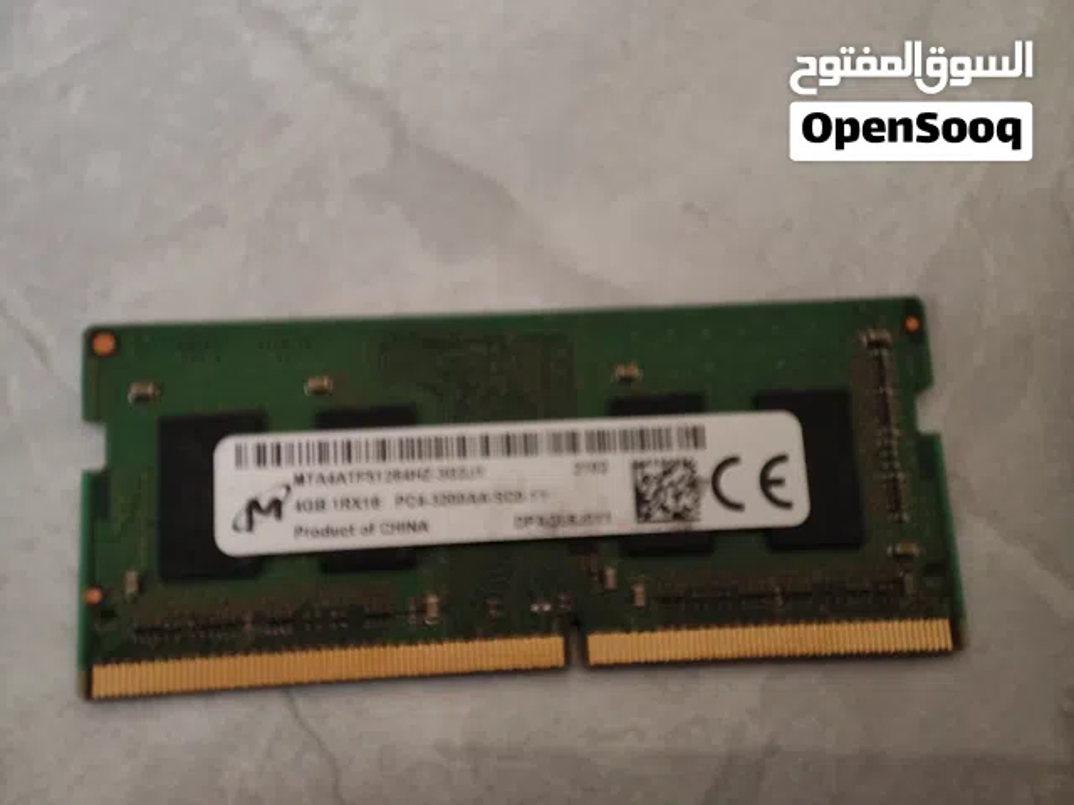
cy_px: 402
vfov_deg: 29.7
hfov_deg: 38.9
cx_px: 537
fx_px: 1520
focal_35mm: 49
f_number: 2.4
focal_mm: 4.1
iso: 377
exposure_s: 1/25
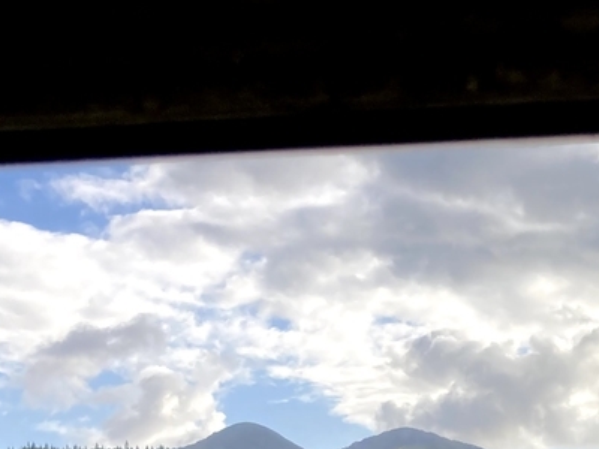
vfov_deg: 16.3
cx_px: 603
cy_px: 635
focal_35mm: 84
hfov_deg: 22.4
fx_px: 1454
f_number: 1.8
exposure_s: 1/857
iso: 20
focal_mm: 3.99
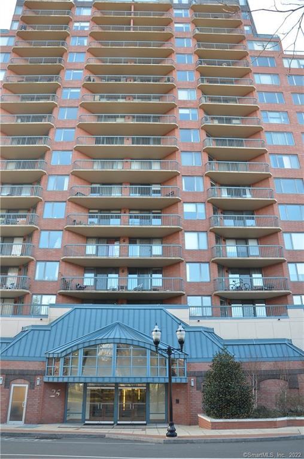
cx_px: 152
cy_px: 230
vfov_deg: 67.5
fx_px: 344
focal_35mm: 27
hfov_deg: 47.7
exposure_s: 1/125
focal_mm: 18
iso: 280
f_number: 5.6
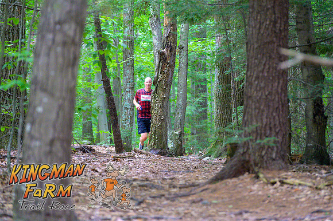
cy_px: 110
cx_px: 166
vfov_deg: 6.9
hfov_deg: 10.3
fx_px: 1849
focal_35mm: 200
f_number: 4
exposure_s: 1/160
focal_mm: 200
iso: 8000
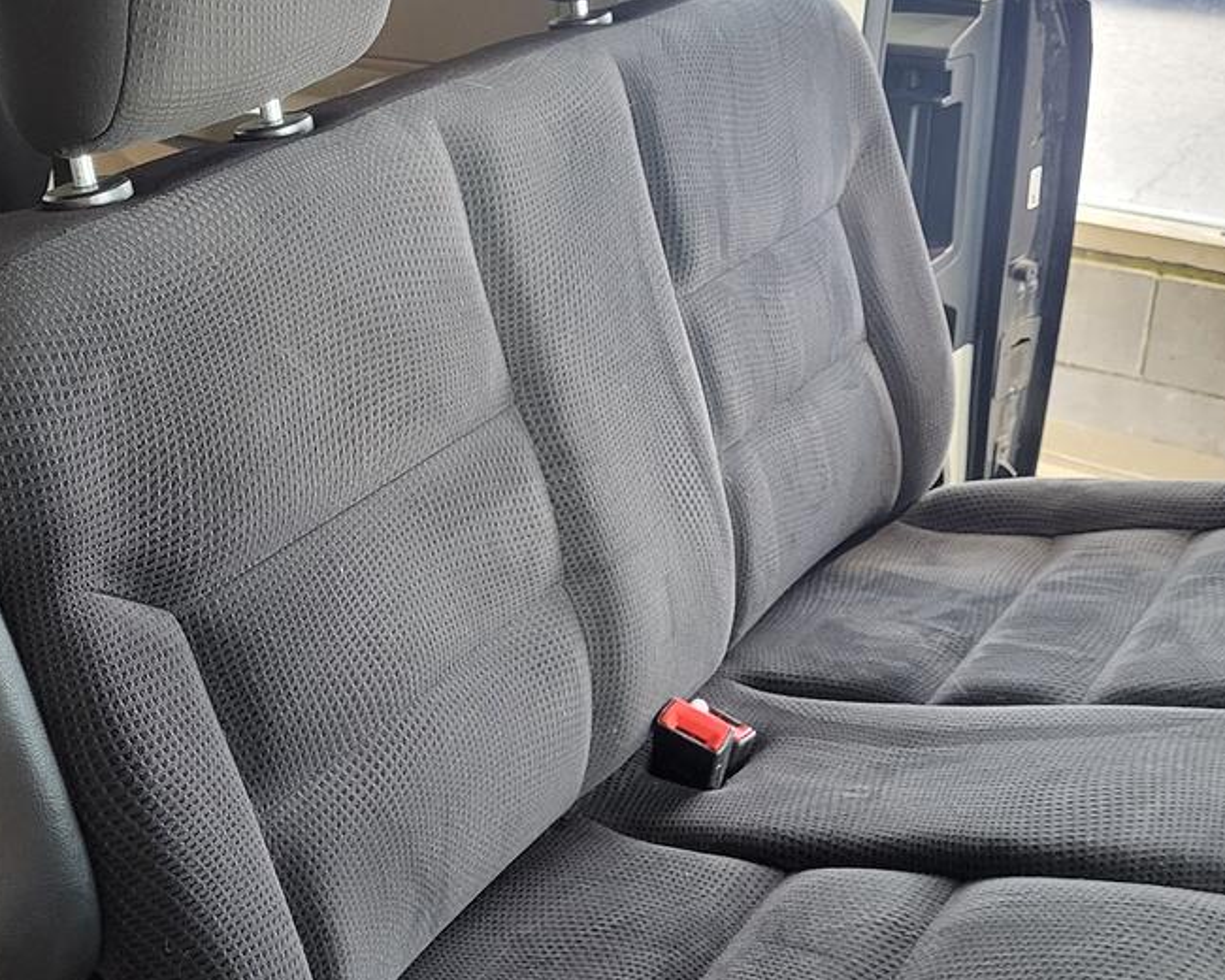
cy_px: 420
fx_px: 1813
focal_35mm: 50
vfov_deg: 30.2
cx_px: 379
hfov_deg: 36.8
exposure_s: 1/40
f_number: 1.8
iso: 320
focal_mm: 5.4
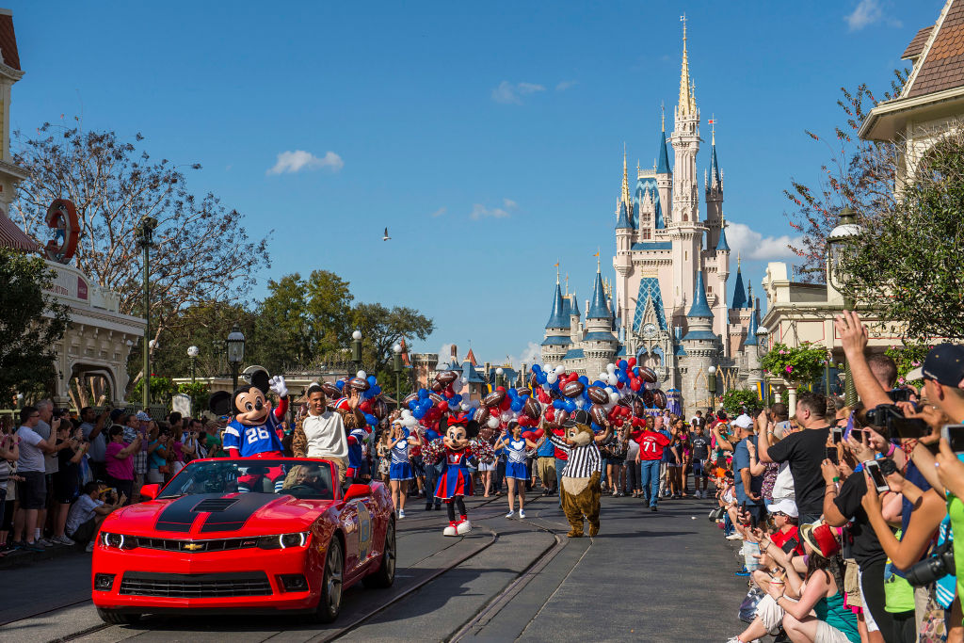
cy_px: 322
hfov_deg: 35.6
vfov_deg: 24.2
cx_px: 482
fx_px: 1500
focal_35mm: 56
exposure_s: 1/1600
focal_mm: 56
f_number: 5.6
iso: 200
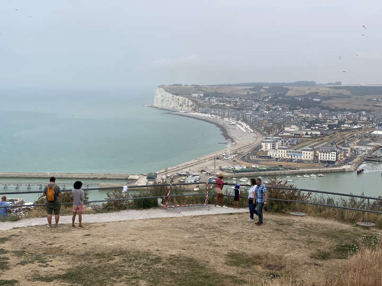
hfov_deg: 36.8
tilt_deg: -5.3
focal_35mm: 52
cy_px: 143
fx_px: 574
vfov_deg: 28.0
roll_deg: -1.2
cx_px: 191
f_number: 2
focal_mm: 6
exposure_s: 1/2083
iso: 20
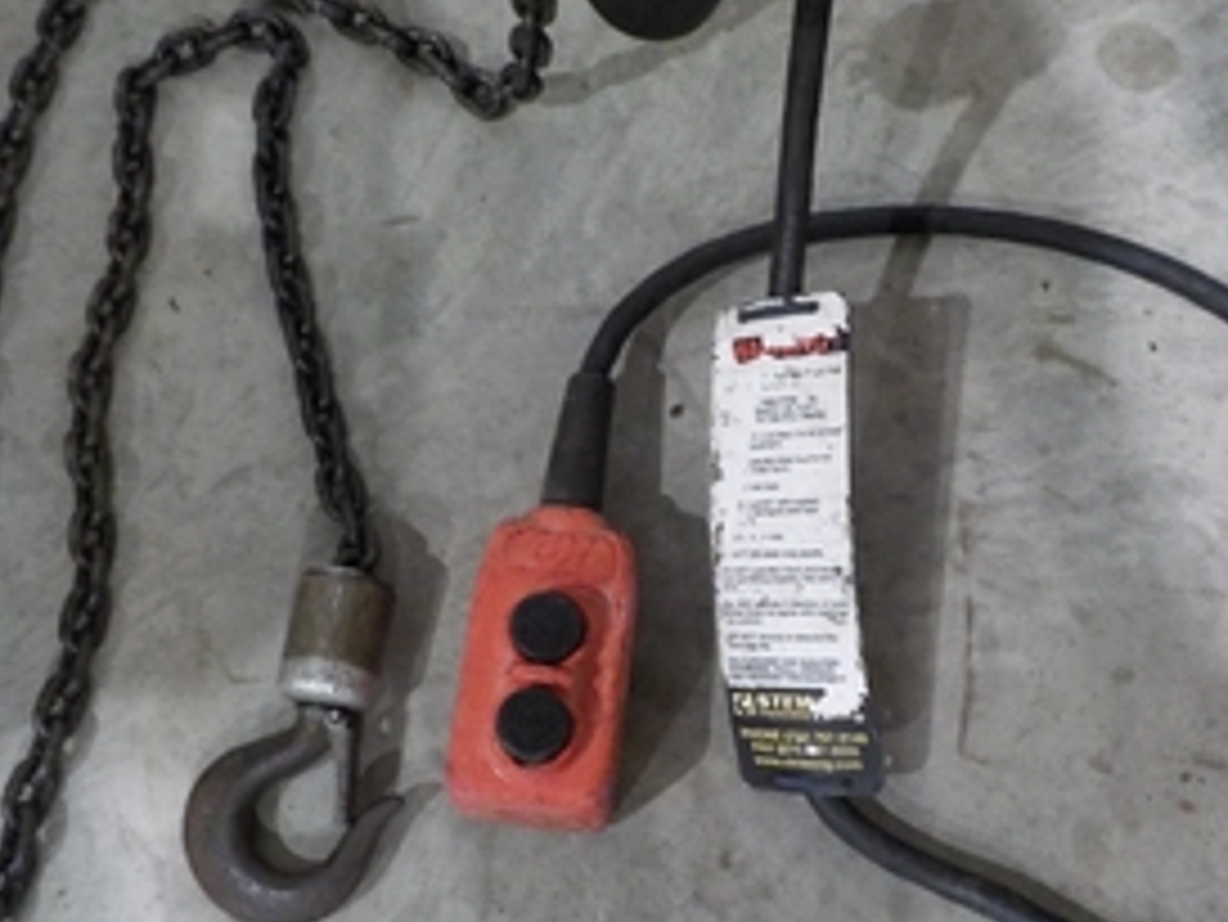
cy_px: 481
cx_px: 630
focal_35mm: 44
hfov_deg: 42.9
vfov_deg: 32.9
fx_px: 1562
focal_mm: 4.1
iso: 400
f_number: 3.3
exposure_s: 1/25
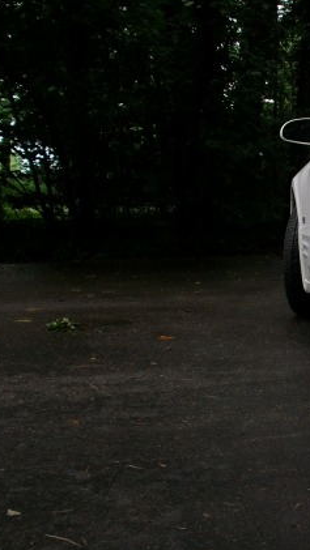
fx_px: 774
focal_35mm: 53
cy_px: 260
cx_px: 402
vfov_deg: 39.2
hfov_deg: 20.7
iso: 80
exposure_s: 1/93.1
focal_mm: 5.7
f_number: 2.9
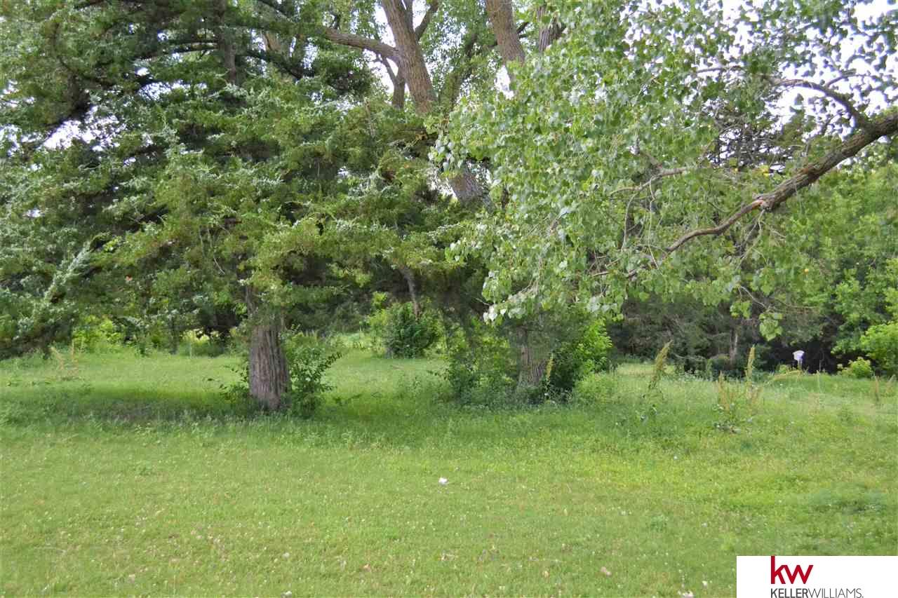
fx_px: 1047
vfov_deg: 31.9
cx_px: 449
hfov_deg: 46.4
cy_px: 299
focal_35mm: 42
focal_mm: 28
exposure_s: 1/4000
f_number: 4.5
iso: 3200
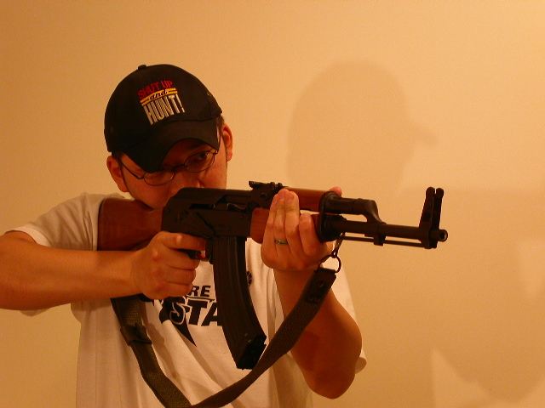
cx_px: 272
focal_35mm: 82
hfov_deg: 23.8
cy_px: 204
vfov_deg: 18.0
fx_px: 1291
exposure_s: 1/10
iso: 200
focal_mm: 16.9
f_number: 4
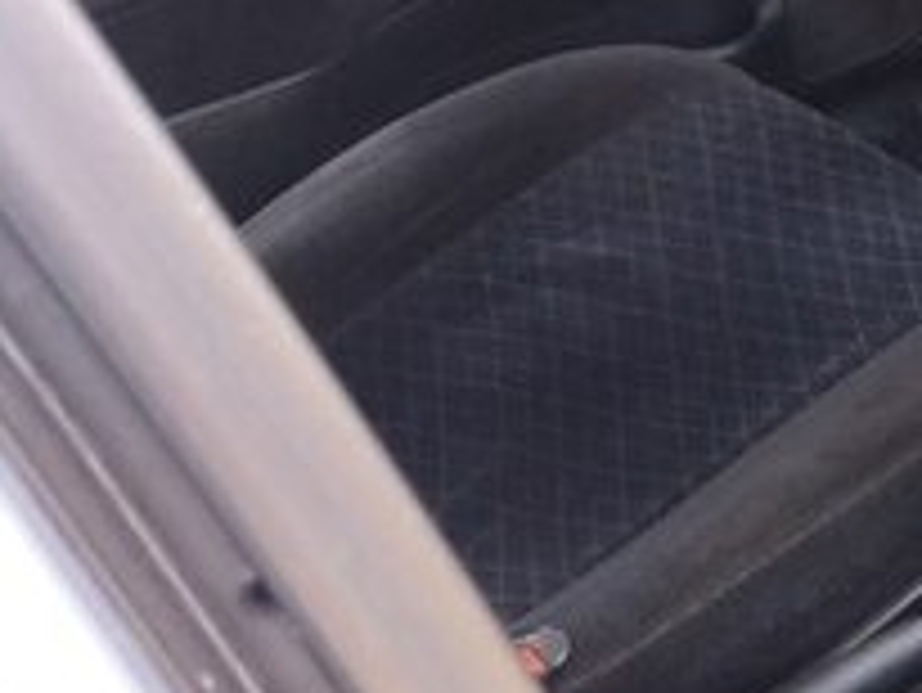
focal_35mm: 90
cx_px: 1471
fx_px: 2399
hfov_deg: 18.6
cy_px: -151
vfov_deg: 15.8
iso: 100
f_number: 1.9
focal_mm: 3.7
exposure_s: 1/33
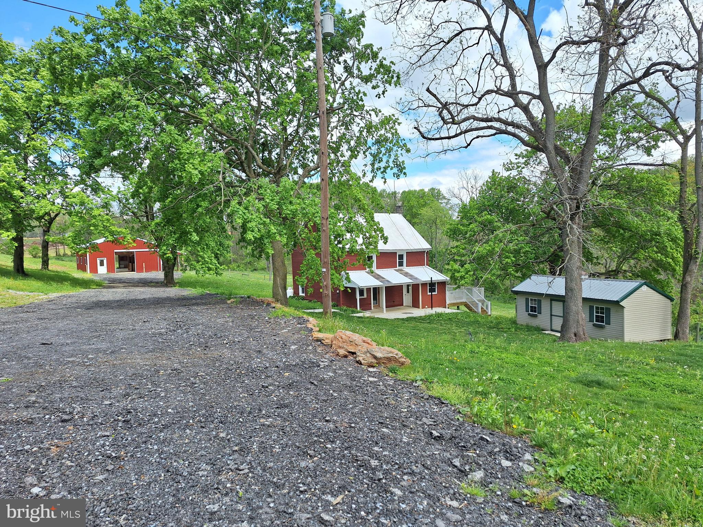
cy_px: 264
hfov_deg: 73.9
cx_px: 352
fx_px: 467
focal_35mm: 23
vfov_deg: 58.9
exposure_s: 1/1818
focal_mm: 5.54
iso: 40
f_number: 1.8
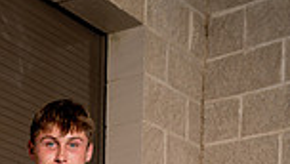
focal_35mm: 133
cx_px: 10
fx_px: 1024
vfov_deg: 8.2
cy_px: 425
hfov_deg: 15.8
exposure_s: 1/250
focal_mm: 43
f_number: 8
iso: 100
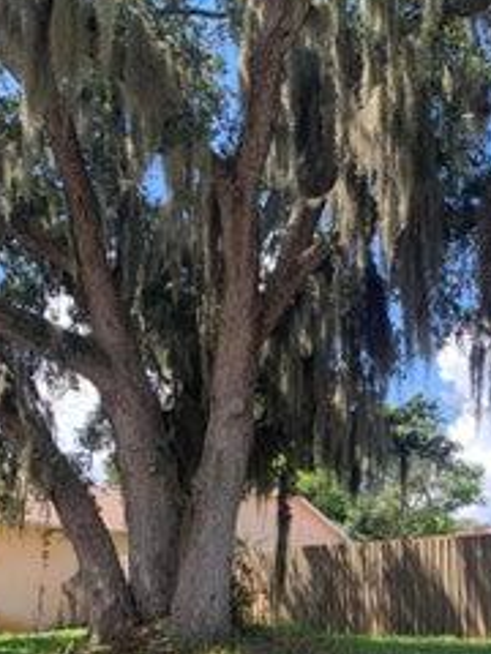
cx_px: 235
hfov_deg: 28.0
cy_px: 570
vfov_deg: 35.0
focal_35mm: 52
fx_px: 983
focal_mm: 4.25
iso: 25
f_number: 1.8
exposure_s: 1/405
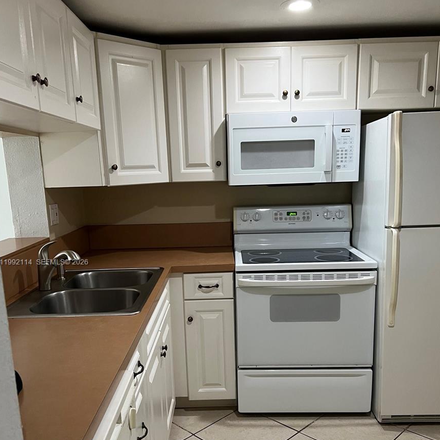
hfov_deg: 51.1
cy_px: 263
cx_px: 224
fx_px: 460
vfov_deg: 50.8
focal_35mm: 32
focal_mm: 5.7
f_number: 1.5
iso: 250
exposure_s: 1/60
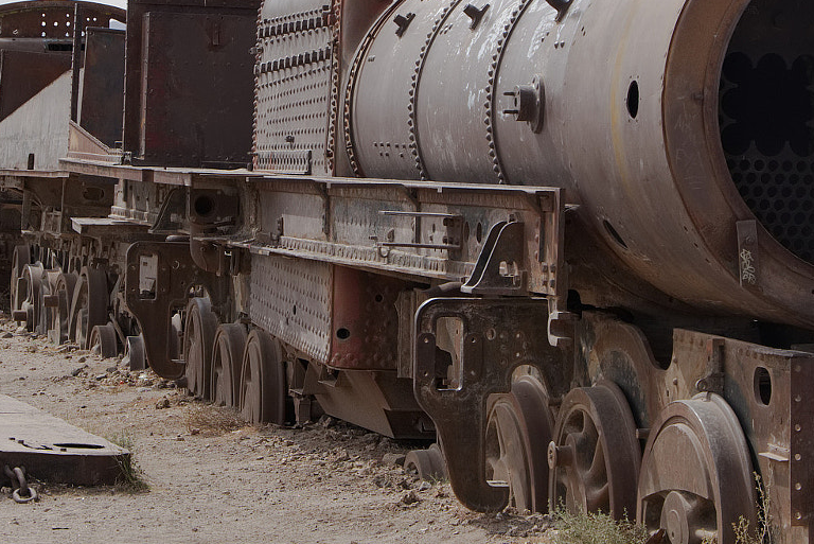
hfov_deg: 13.5
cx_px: 317
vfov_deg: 9.0
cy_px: 137
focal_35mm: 152
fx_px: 3439
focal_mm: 48.4
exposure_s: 1/420
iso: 200
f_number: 8
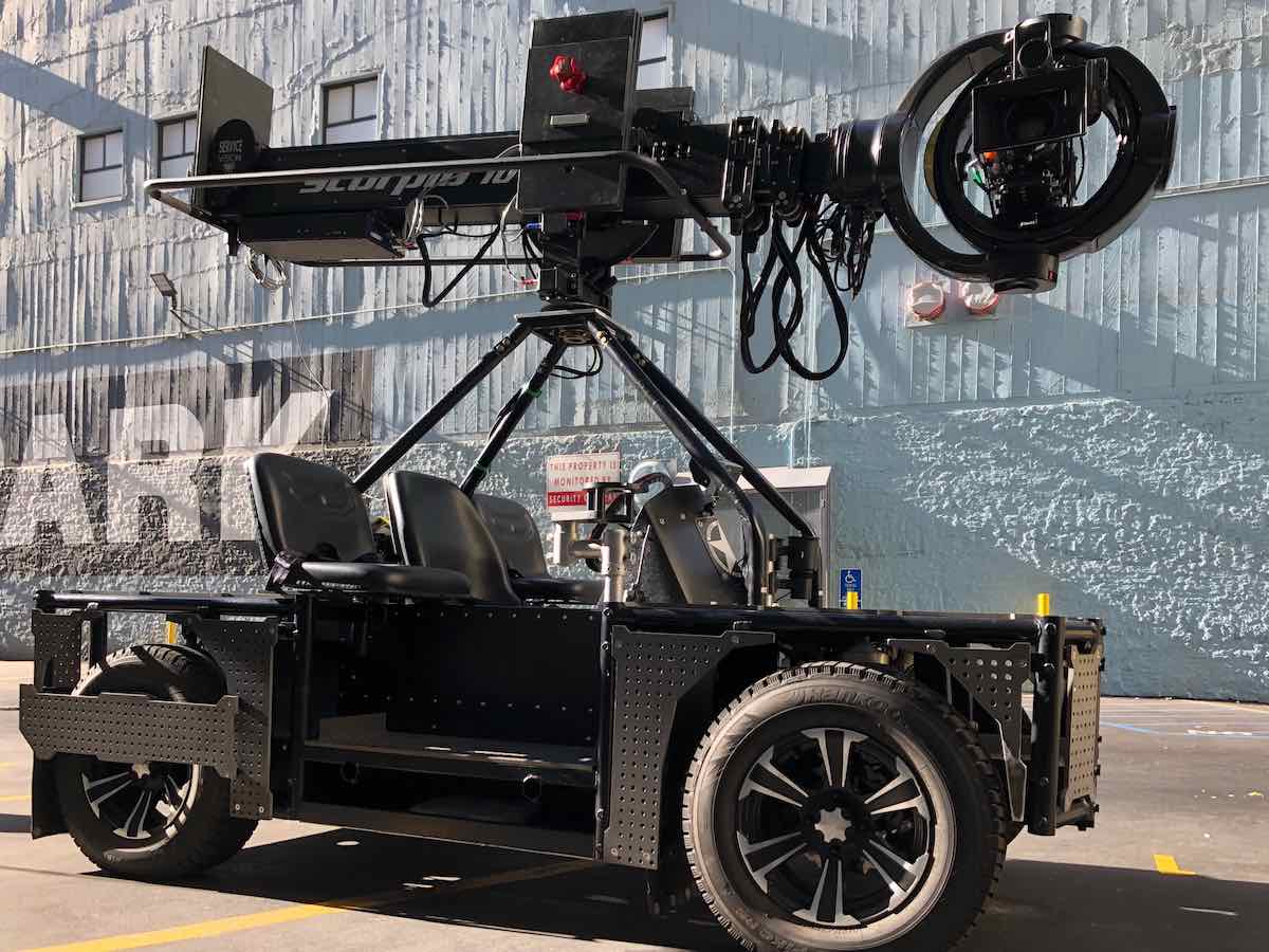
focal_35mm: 28
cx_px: 634
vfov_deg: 49.7
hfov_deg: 63.4
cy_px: 476
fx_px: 1026
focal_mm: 3.99
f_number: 1.8
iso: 20
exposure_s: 1/171
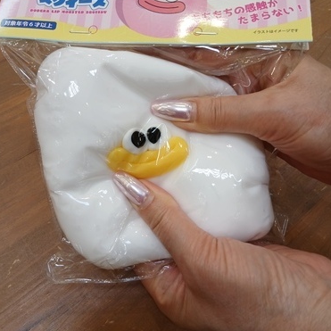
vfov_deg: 52.3
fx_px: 335
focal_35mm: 31
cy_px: 140
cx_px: 165
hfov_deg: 52.5
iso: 50
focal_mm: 3.86
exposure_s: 1/50
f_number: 1.8
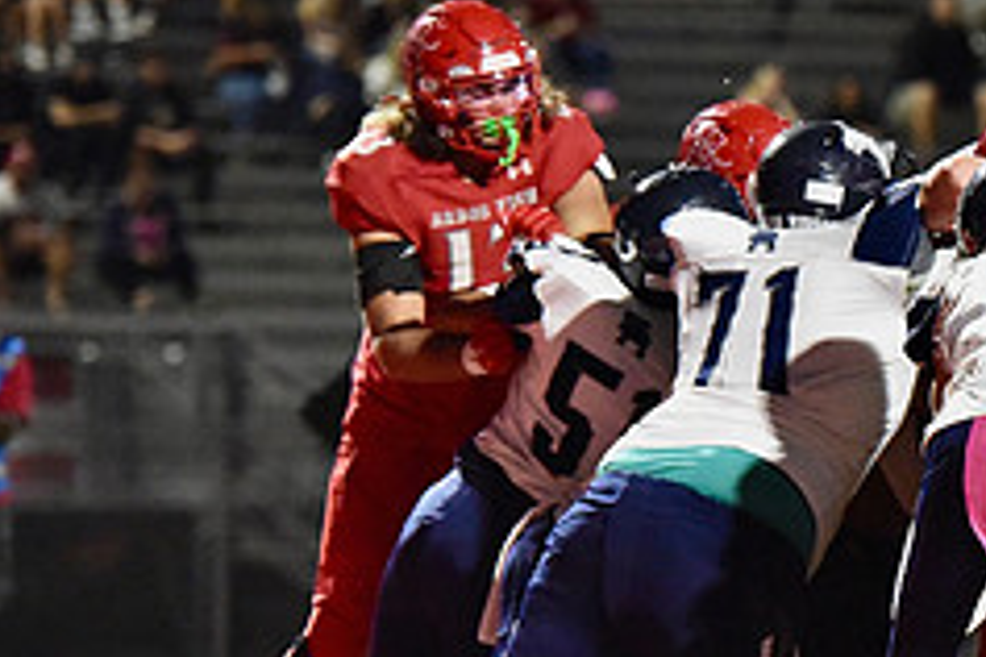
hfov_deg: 4.7
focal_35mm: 441
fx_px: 12078
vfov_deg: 3.1
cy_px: 335
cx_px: 928
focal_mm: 180
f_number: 2.8
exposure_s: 1/1000
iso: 12800
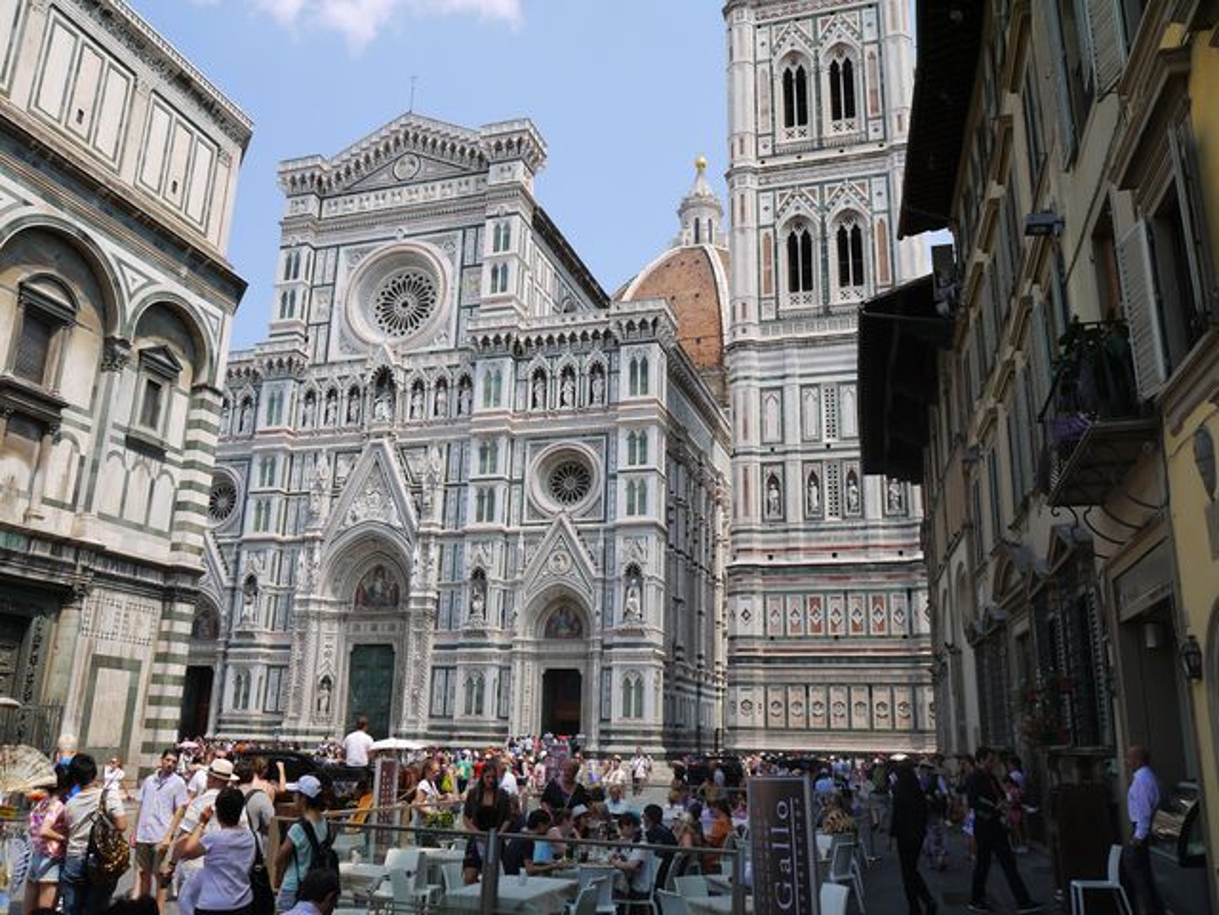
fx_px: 986
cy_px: 458
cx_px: 610
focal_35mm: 28
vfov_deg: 49.7
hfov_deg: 63.4
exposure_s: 1/500
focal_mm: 14
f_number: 7.1
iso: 160
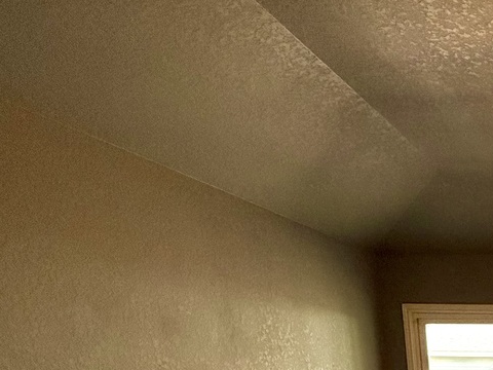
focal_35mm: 42
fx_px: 598
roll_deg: -1.4
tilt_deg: -14.4
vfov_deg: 26.3
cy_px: 536
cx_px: 655
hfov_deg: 32.4
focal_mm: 2.22
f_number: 2.2
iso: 80
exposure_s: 1/120
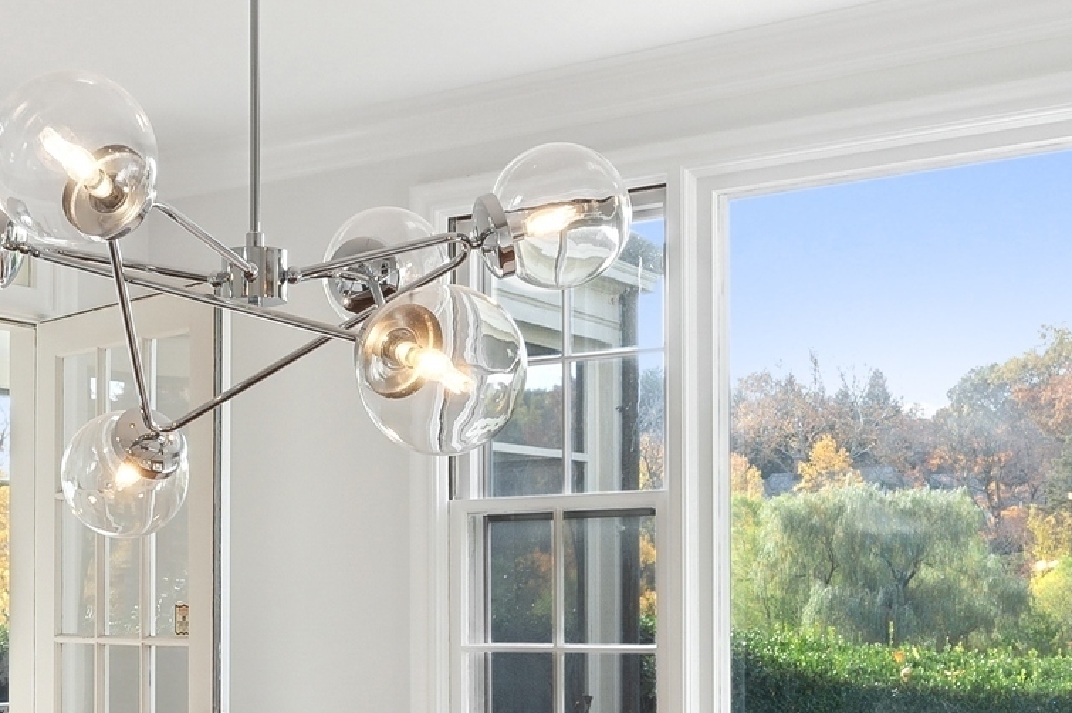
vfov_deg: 22.6
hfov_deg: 34.2
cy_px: 754
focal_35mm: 57
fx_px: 1696
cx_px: 236
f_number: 11
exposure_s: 1/10
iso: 200
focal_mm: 14
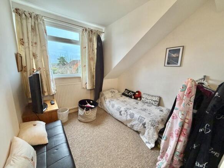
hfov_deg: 102.1
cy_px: 84
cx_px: 112
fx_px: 91
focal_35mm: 14
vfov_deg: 85.7
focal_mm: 2.22
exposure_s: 1/50
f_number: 2.2
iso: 250
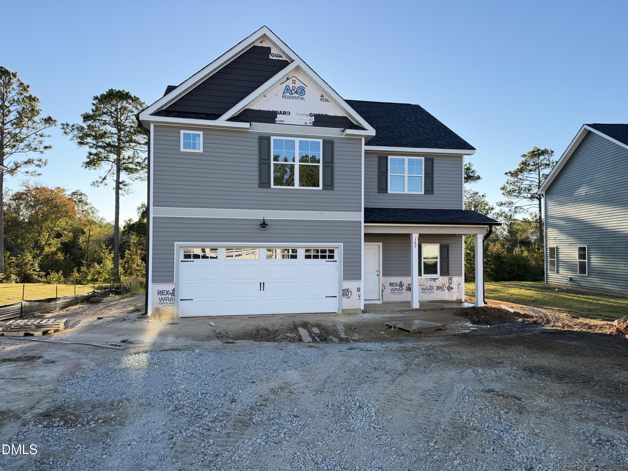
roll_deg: +0.0
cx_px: 314
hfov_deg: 71.6
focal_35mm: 24
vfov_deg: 56.8
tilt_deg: +1.4
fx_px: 435
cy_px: 236
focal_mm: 6.76
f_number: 1.78
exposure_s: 1/1174
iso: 80
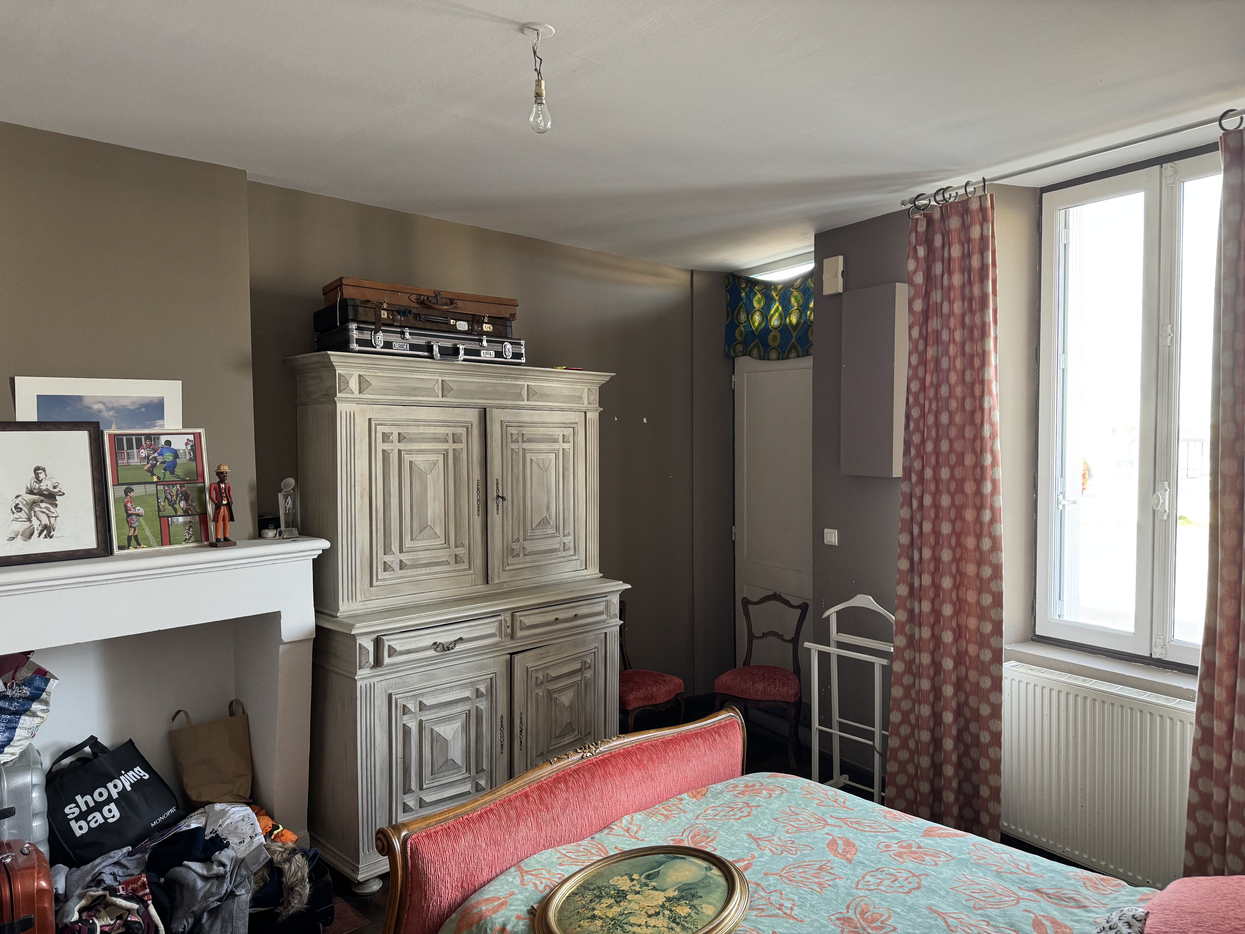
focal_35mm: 24
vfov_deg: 56.8
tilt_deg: -2.6
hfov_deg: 71.6
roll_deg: +1.0
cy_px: 467
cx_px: 622
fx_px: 863
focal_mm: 6.76
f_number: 1.78
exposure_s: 1/62
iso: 200
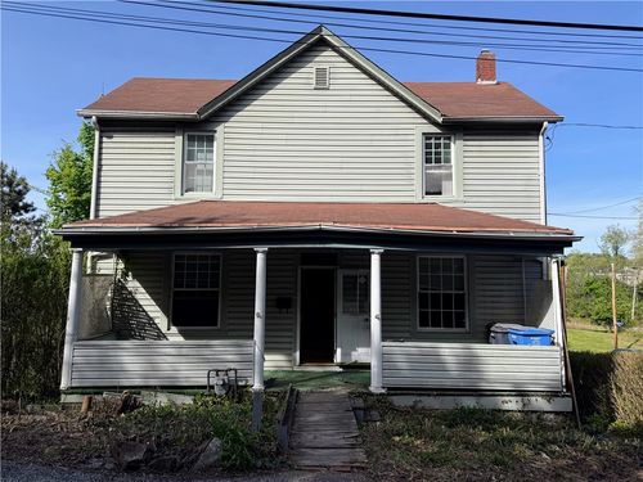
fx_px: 446
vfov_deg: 56.8
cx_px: 322
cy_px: 241
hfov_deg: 71.6
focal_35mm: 24
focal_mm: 6.76
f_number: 1.78
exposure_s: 1/3425
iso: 80
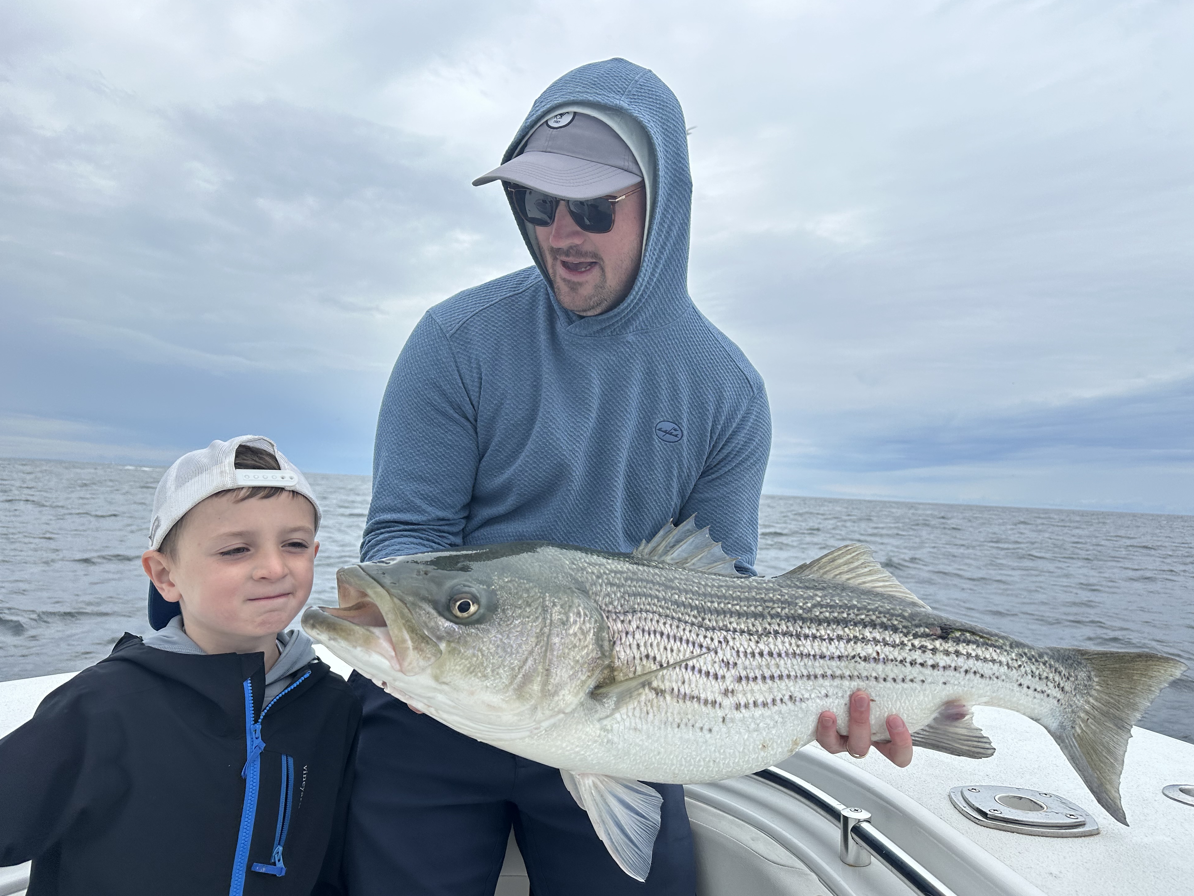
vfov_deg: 54.9
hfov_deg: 69.4
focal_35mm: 25
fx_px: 862
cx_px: 619
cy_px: 460
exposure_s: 1/4545
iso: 80
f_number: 1.78
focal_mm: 6.86
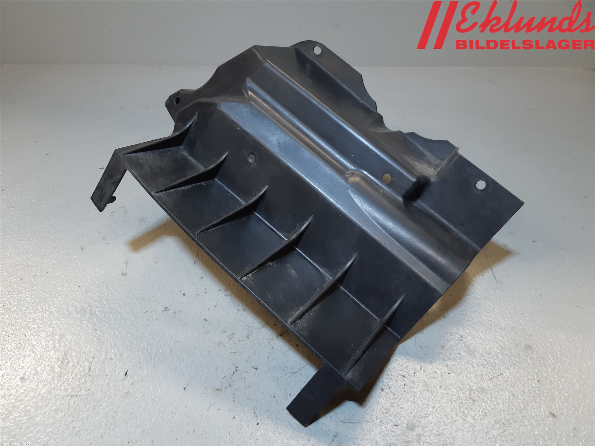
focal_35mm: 26
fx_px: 447
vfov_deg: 53.1
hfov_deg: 67.3
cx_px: 298
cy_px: 223
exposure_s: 1/50
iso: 64
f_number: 1.7
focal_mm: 3.93
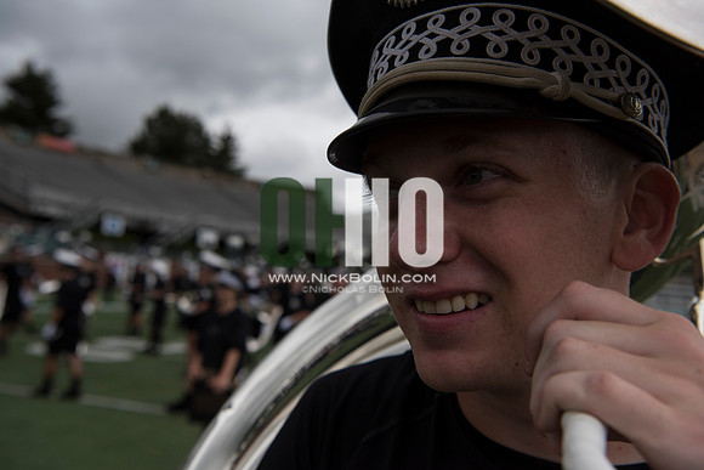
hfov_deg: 50.7
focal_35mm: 38
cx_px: 352
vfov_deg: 35.1
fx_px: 743
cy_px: 235
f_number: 5.6
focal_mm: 38
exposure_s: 1/3200
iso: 640
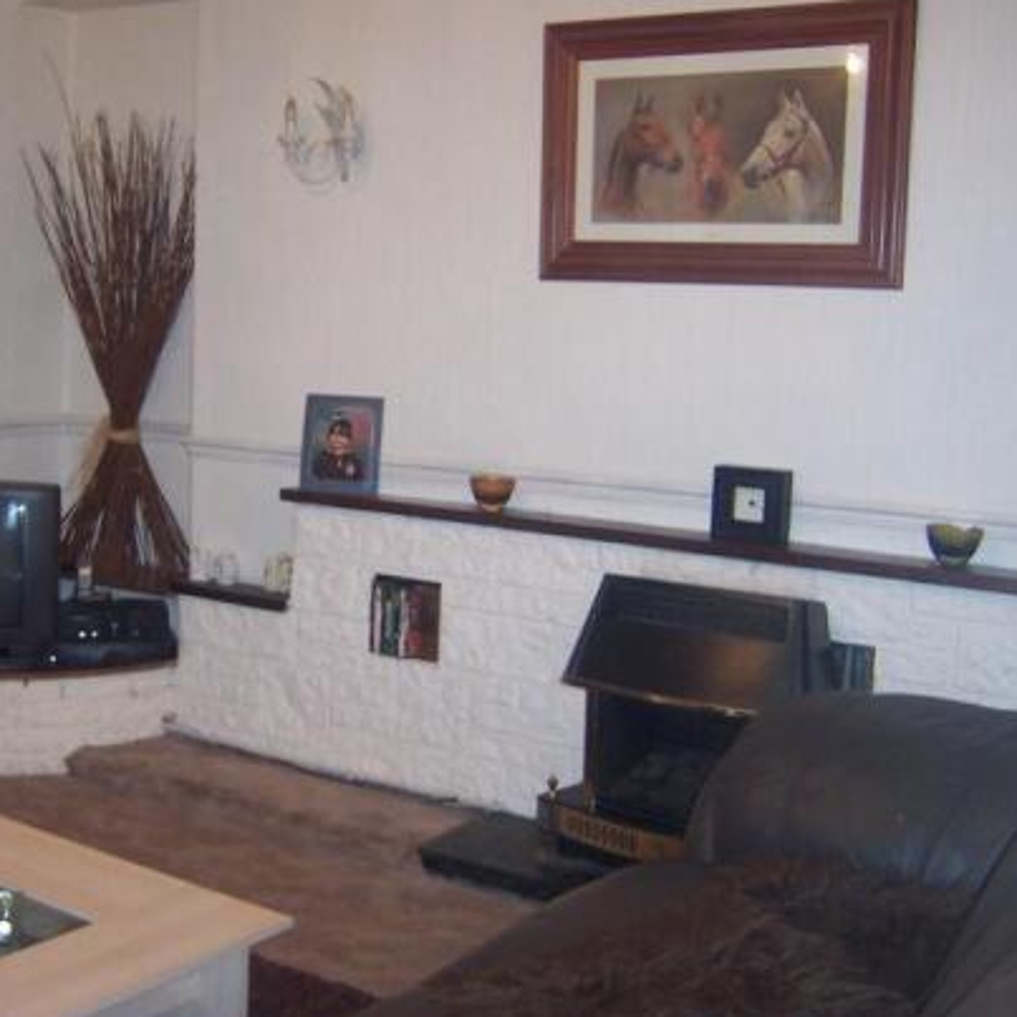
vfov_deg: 36.8
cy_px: 471
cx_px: 309
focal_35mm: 46
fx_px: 1529
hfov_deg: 36.3
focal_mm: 5.6
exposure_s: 1/60
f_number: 2.4
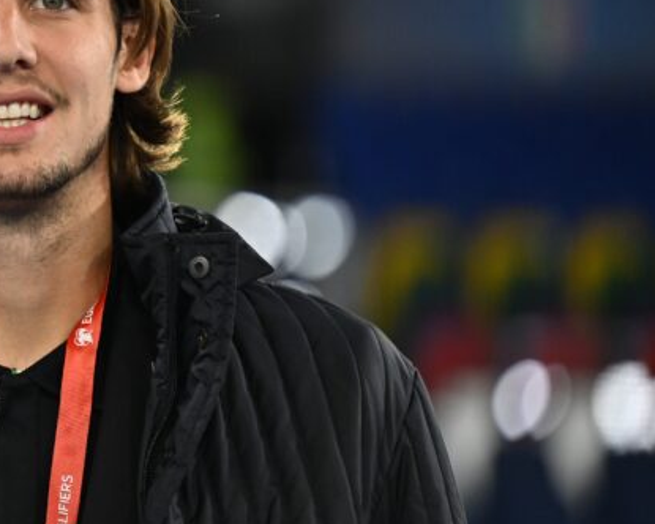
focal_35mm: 371
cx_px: -122
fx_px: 7192
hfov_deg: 5.2
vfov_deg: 4.2
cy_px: 185
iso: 2000
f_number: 2.8
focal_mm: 160
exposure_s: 1/1250
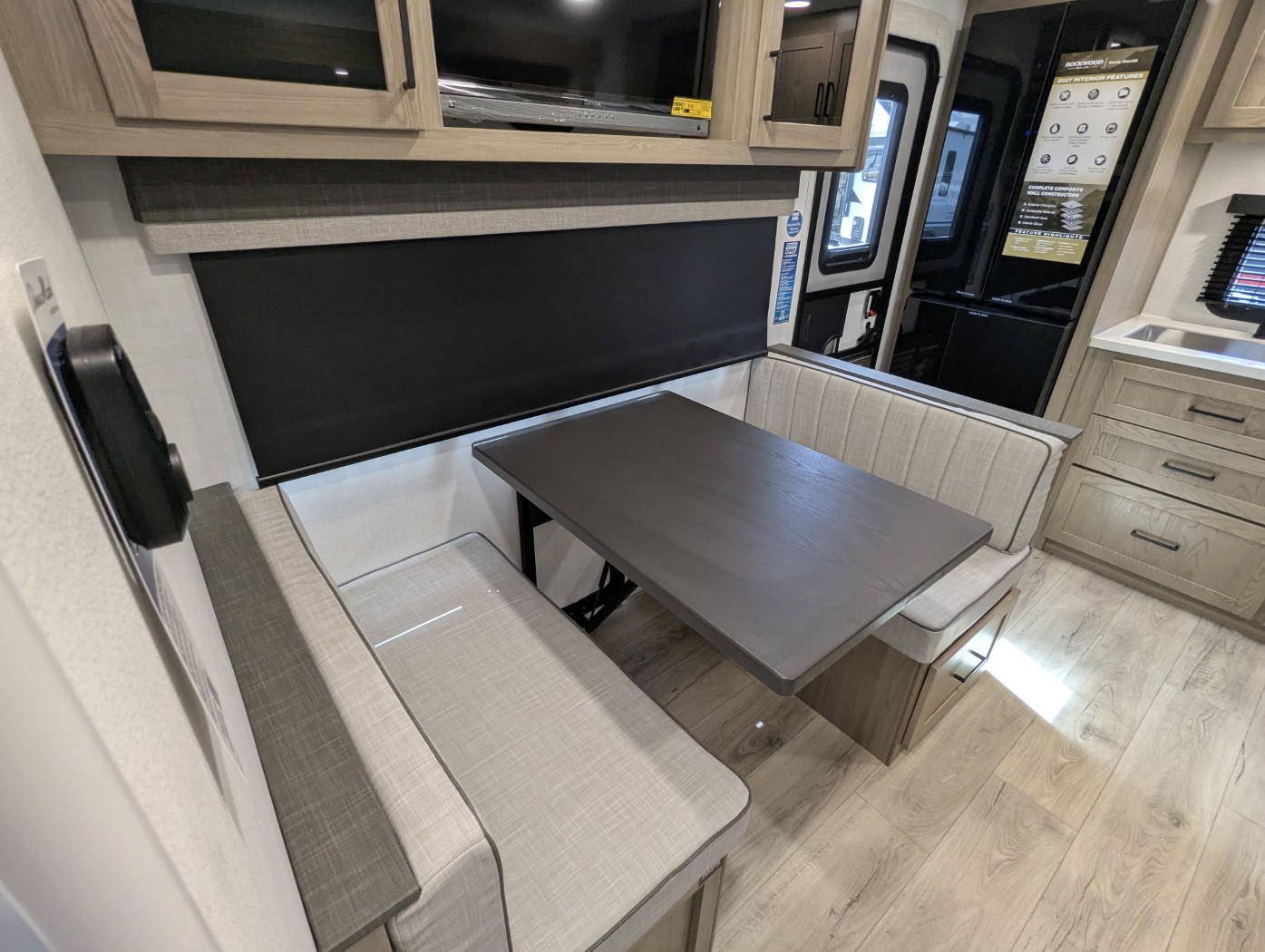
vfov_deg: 78.2
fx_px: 585
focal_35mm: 16
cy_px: 476
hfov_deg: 94.4
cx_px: 632
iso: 159
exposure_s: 1/52
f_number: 2.2
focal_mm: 2.35
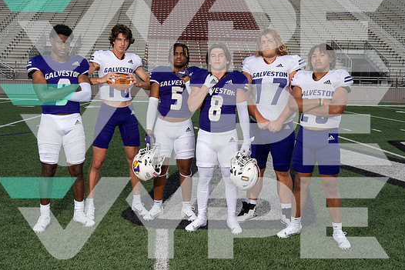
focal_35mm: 43
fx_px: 484
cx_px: 196
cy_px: 125
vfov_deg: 31.2
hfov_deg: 45.4
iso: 100
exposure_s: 1/250
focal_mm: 39
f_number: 8
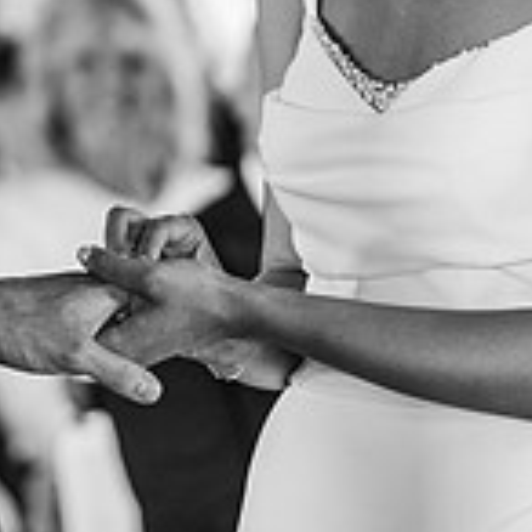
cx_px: 233
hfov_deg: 6.1
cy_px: -106
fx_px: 4990
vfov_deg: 6.1
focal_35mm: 287
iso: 720
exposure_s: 1/200
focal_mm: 85
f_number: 2
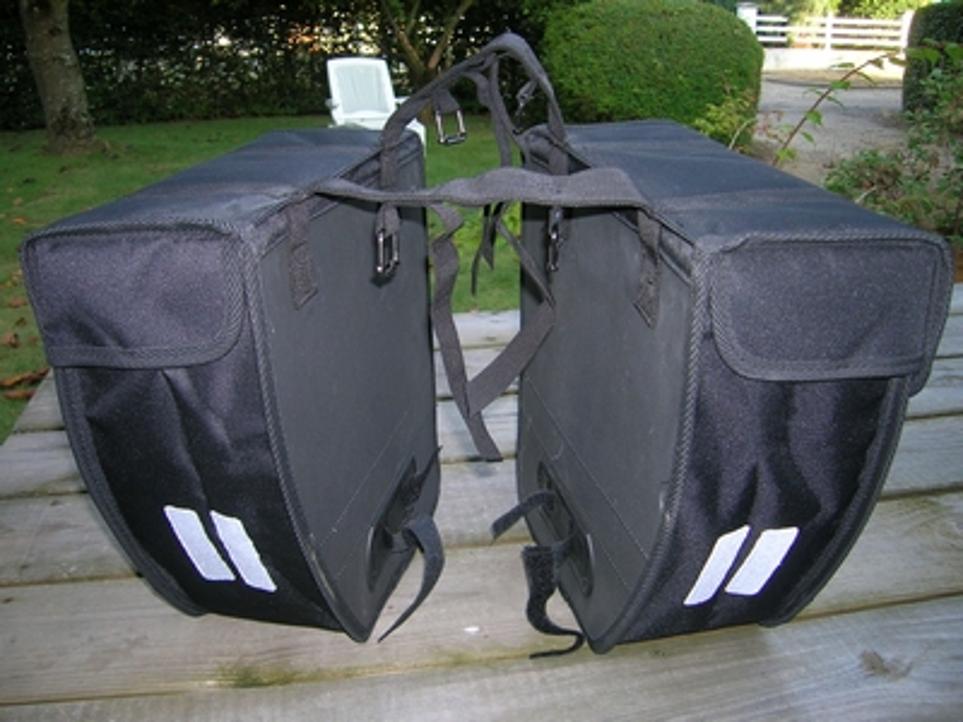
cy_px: 361
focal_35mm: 34
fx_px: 946
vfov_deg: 41.8
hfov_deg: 54.0
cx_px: 482
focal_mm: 5.7
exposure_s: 1/60.1
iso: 50
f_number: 2.9
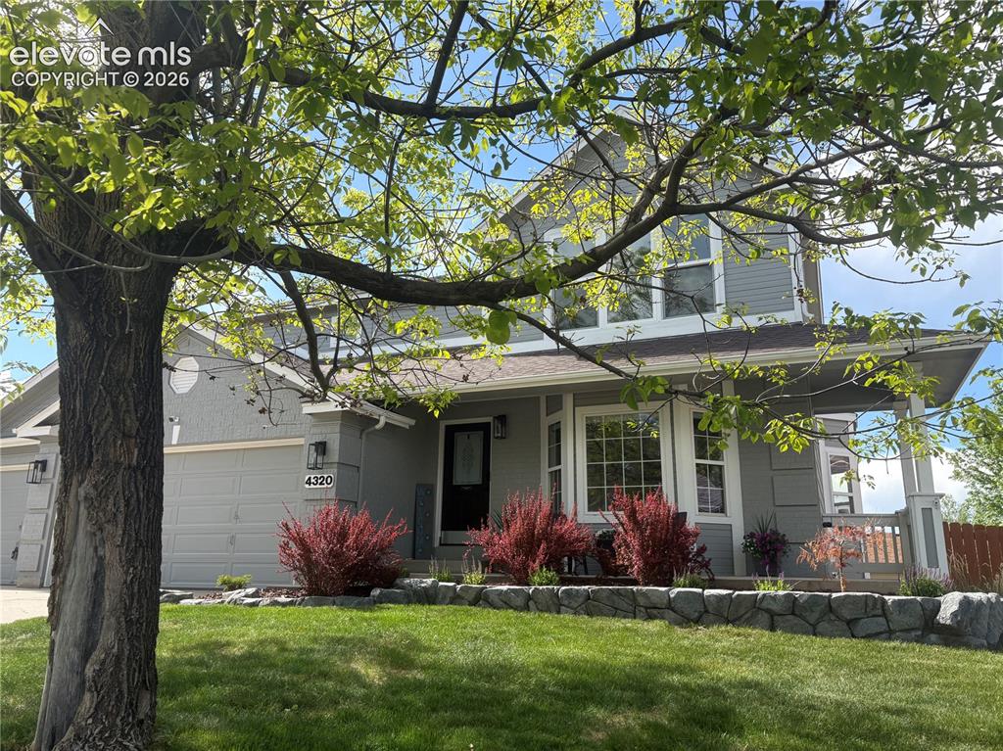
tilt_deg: +14.6
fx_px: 753
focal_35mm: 26
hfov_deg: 67.3
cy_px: 376
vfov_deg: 53.0
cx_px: 502
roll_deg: -1.2
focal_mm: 5.96
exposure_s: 1/1517
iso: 50
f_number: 1.6
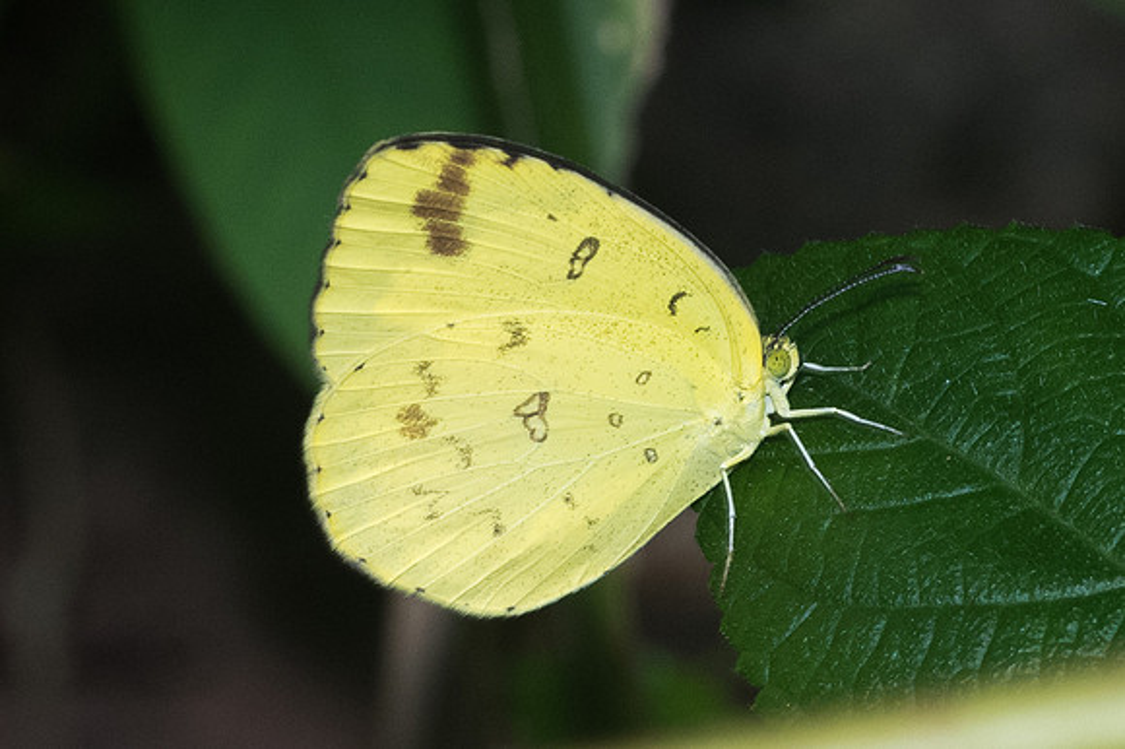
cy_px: 300
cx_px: 637
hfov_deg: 2.7
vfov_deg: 1.8
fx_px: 23870
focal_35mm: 764
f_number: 13
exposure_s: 1/160
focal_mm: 150
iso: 1000
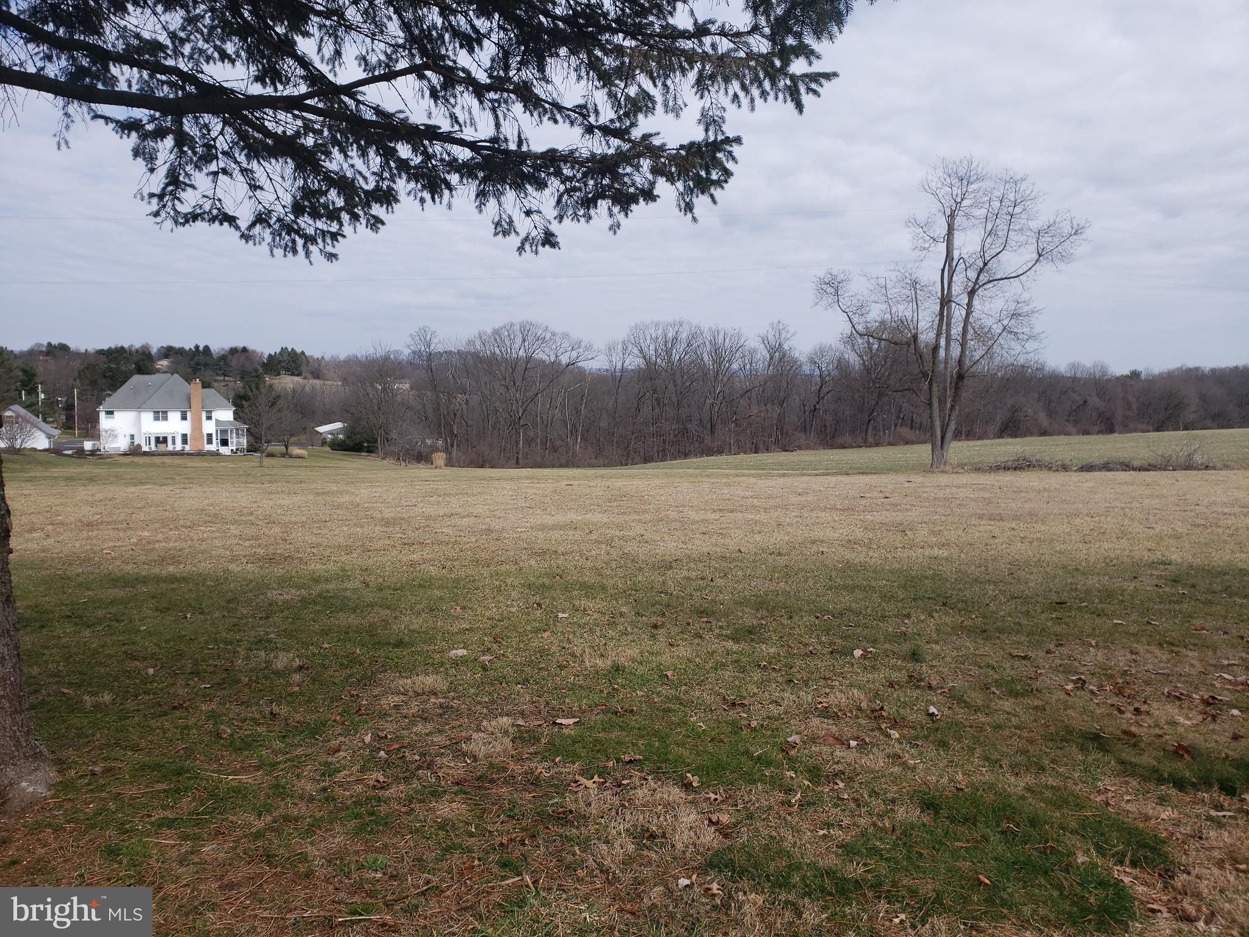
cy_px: 468
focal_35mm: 26
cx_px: 624
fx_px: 938
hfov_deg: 67.3
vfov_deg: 53.1
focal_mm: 4.3
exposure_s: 1/1249
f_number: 2.4
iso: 50
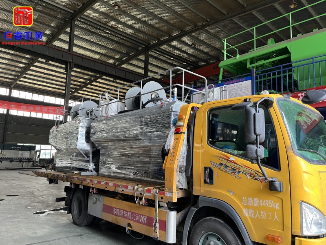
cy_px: 122
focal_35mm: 26
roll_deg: -2.0
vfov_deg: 53.1
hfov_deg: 67.3
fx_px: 245
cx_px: 163
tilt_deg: +8.2
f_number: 1.6
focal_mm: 5.1
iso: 200
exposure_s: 1/60
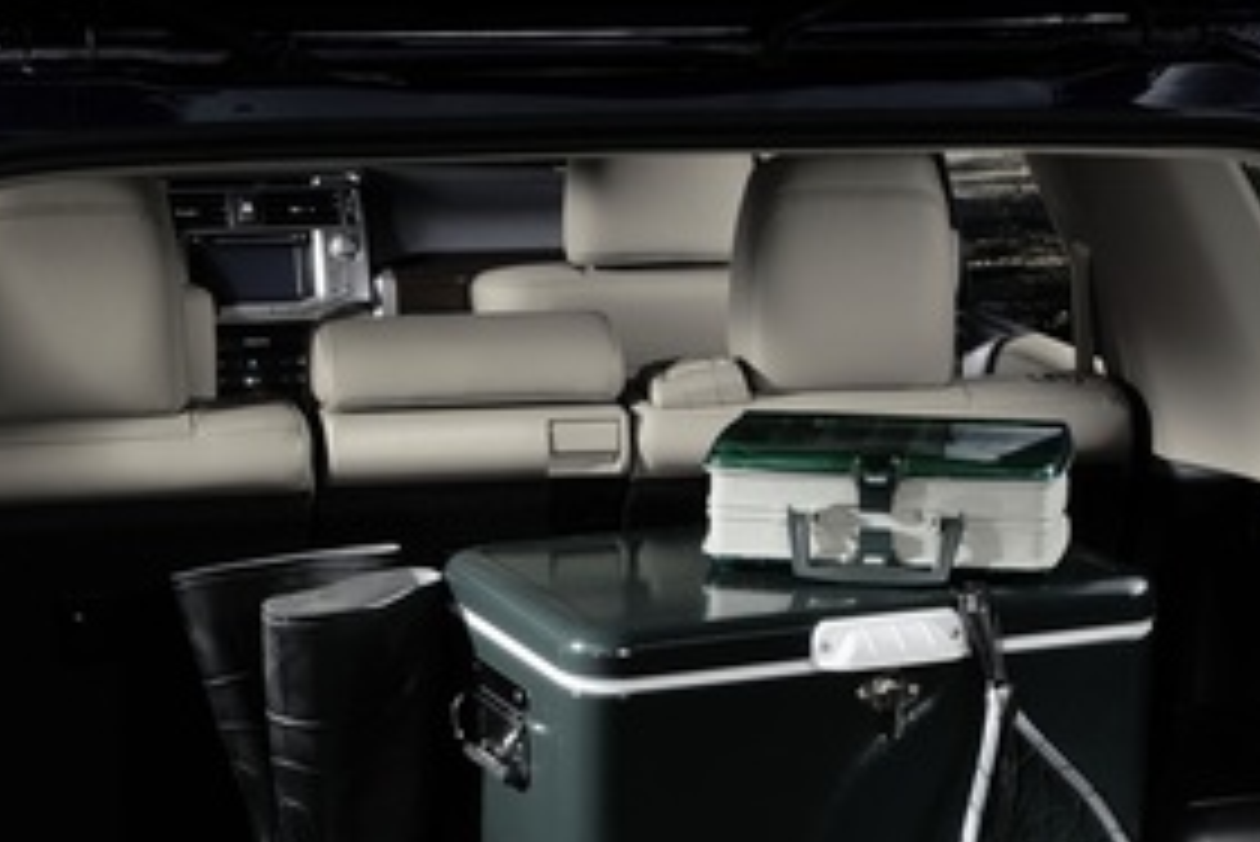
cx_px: 536
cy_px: 939
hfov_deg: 19.8
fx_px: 3607
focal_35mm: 103
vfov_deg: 13.0
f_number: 13
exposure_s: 1
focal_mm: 45
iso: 100
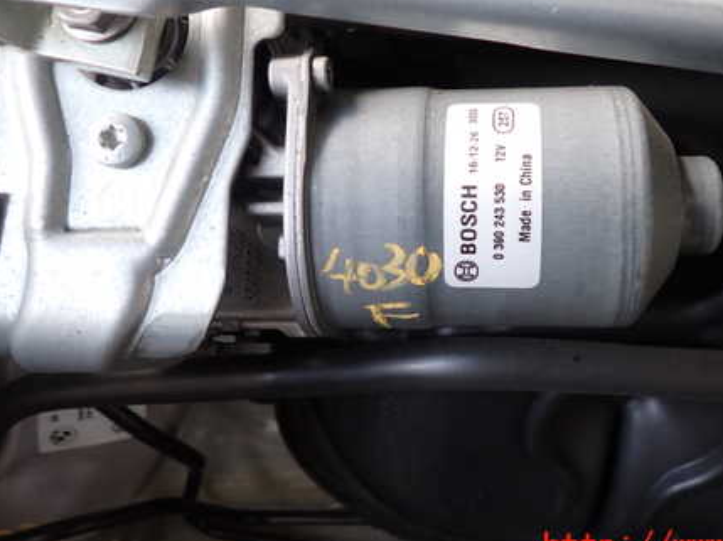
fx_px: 730
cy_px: 190
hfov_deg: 52.4
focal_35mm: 35
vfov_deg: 40.3
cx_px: 418
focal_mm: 4.5
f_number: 2
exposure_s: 1/60
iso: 200
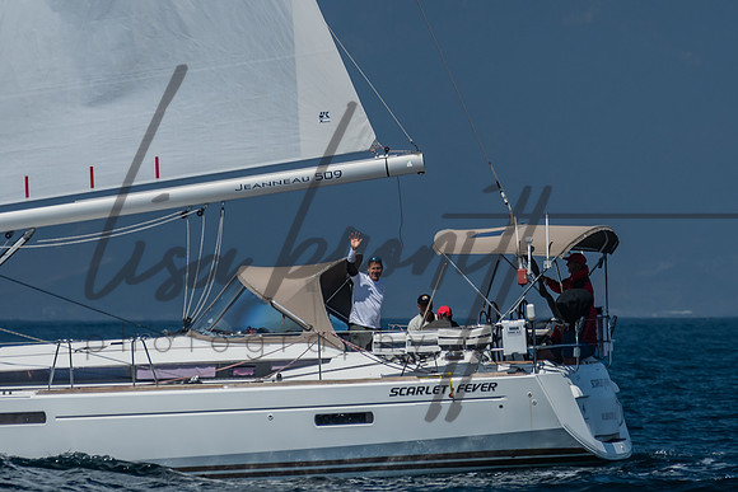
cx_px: 431
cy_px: -75
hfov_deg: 3.9
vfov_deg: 2.6
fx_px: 10821
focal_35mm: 528
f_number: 6.3
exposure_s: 1/640
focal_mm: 200
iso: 160
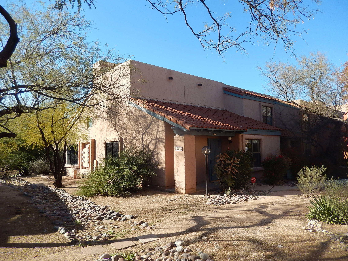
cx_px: 174
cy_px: 130
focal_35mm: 25
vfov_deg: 54.9
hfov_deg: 69.4
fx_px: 251
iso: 125
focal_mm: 4.5
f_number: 3.4
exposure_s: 1/640
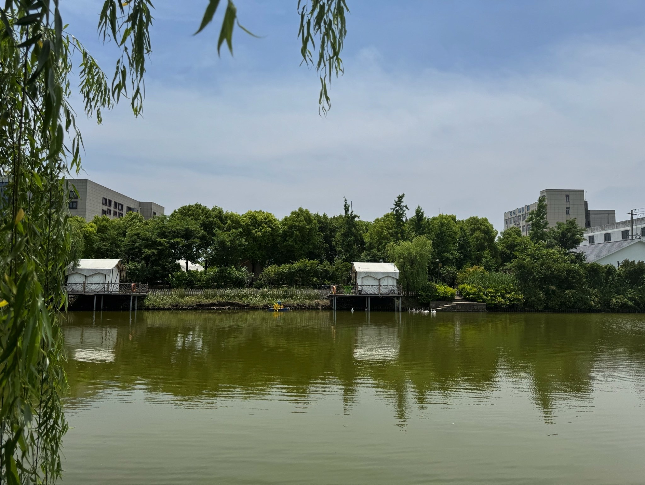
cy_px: 242
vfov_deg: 56.9
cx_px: 322
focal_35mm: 24
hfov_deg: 71.6
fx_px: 447
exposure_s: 1/9009
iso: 80
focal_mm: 6.86
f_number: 1.78
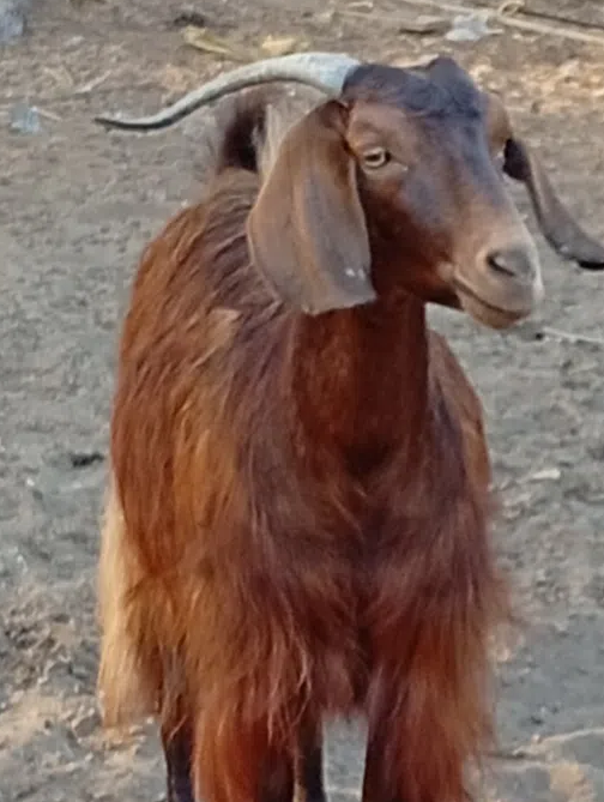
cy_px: 722
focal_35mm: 185
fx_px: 4292
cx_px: 330
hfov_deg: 8.1
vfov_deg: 10.6
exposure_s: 1/50
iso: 95
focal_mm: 3.96
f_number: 1.8
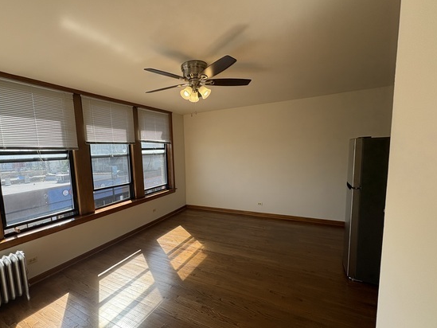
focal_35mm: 17
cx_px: 183
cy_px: 178
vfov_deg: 74.6
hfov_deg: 90.3
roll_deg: +4.2
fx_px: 215
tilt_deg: -5.8
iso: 64
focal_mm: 2.22
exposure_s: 1/269
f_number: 2.2
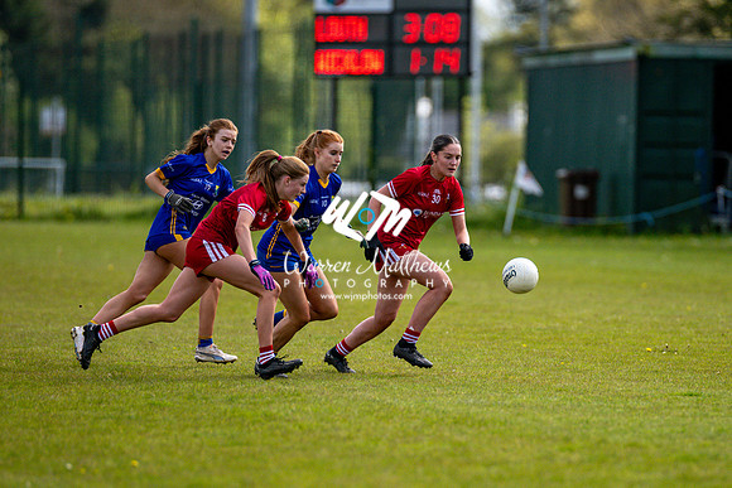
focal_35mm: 475
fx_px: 9654
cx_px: 439
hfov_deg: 4.3
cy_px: 285
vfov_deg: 2.9
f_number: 2.8
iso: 500
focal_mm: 300
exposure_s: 1/6400
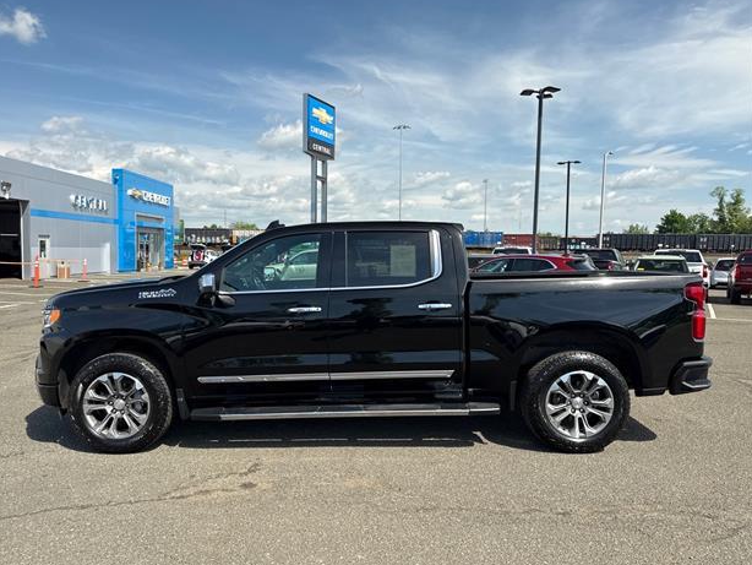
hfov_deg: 69.4
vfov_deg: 54.9
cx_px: 364
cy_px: 278
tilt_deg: -2.0
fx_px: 543
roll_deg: -0.4
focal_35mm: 25
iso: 80
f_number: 1.78
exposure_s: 1/735
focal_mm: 6.76
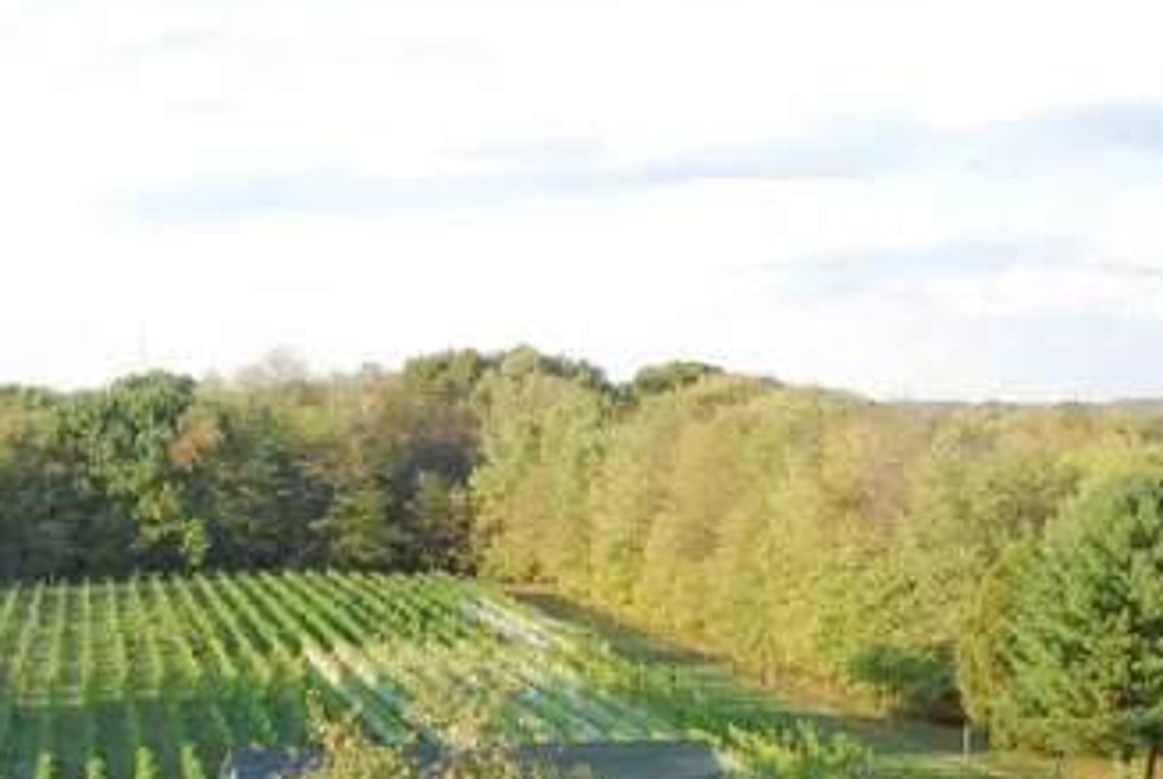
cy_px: 665
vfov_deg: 17.6
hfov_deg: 25.8
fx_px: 2491
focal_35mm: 77
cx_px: 235
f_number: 10
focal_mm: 28
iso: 800
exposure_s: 1/250
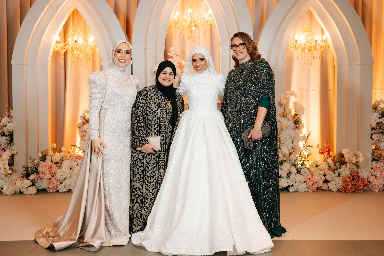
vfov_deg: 29.1
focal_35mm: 46
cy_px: 122
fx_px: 492
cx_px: 192
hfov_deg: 42.6
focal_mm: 44
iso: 320
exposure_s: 1/200
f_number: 2.8
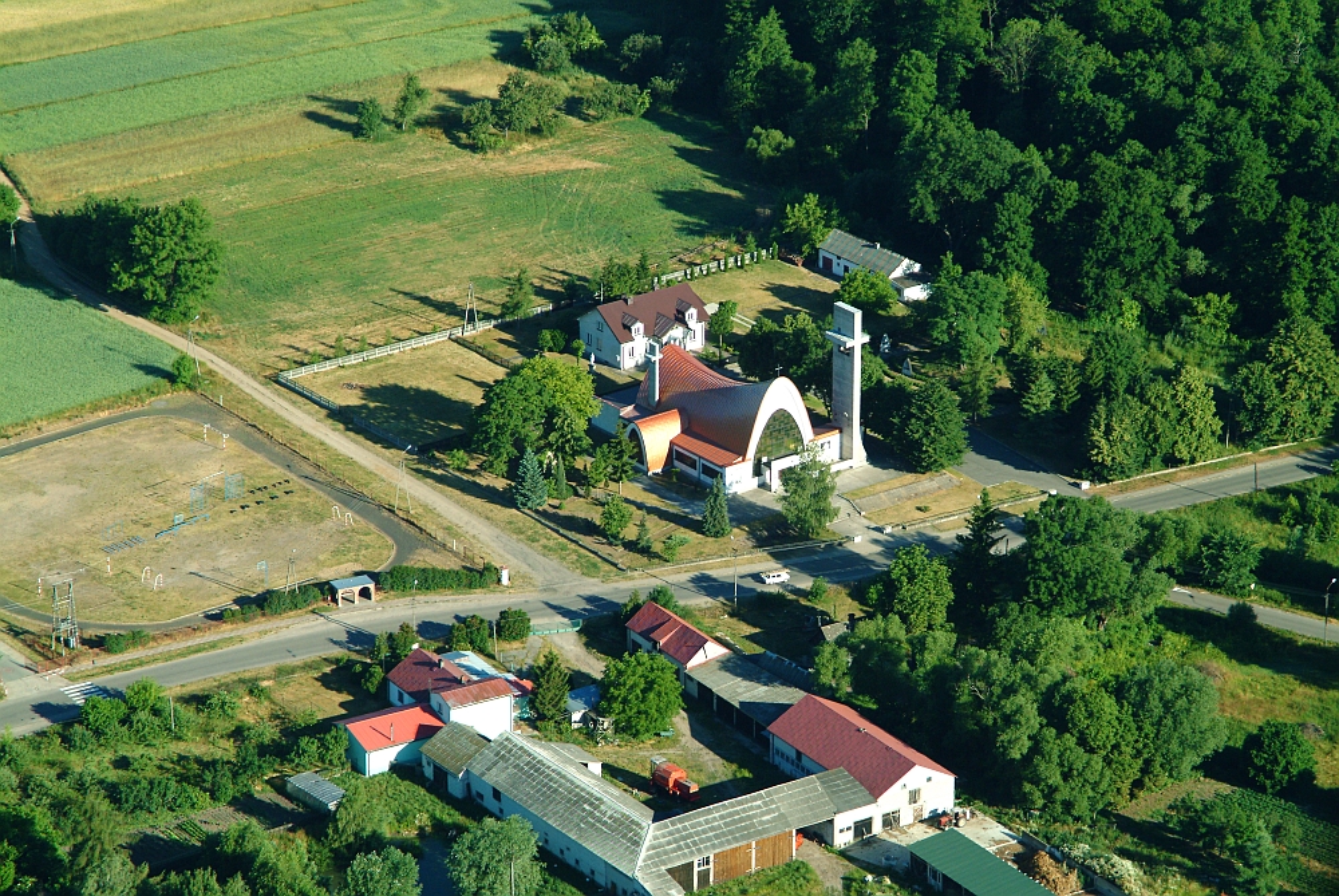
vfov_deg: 8.7
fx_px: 5864
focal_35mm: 158
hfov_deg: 13.0
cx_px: 670
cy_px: 448
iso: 400
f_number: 6.7
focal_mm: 105
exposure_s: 1/750
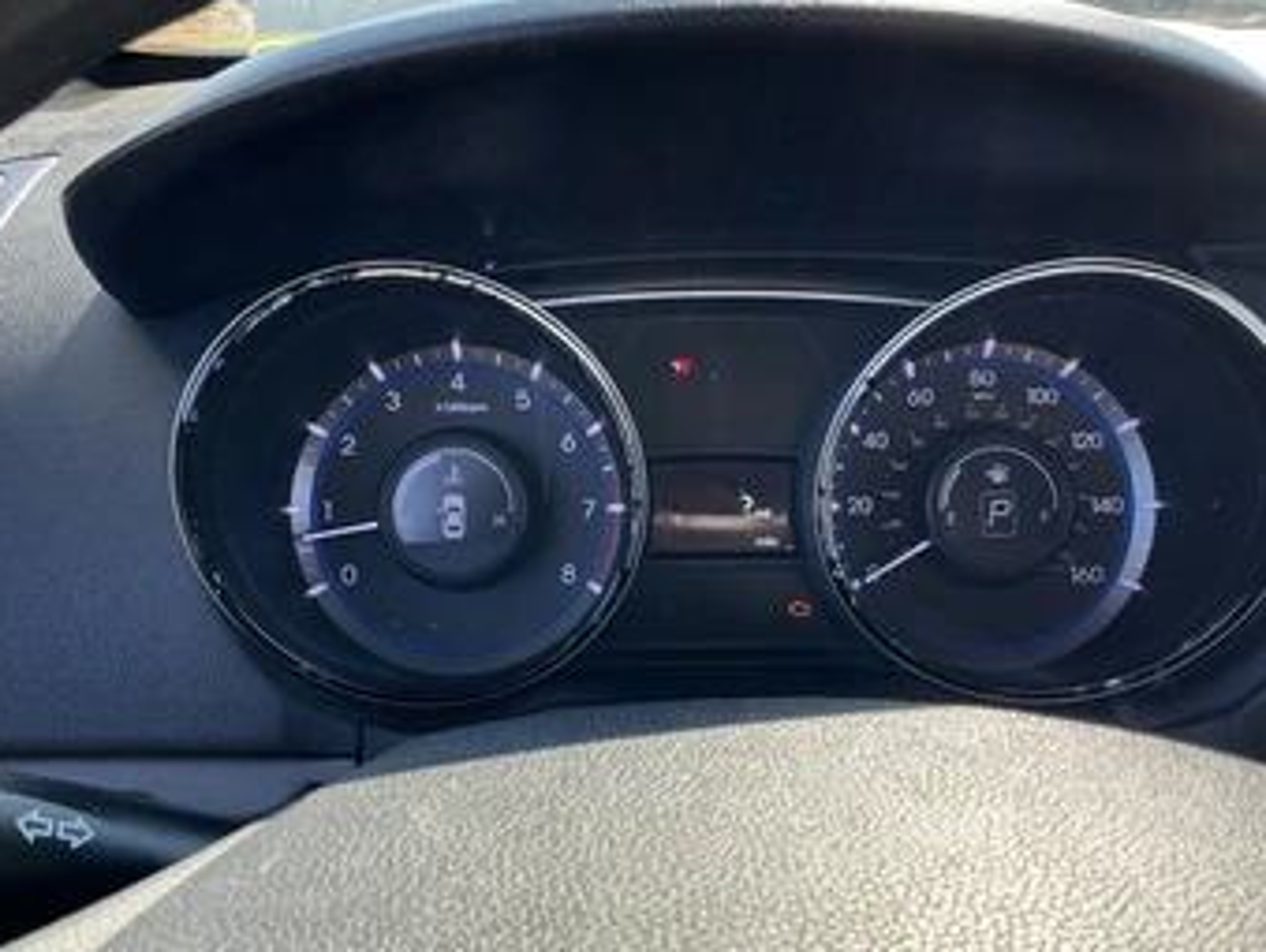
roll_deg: +0.9
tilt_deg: -22.9
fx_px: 1208
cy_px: 497
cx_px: 646
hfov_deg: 55.3
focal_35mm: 33
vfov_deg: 43.0
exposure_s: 1/214
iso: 20
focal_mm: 3
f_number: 1.8
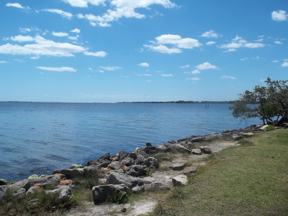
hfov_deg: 55.4
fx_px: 275
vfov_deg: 42.9
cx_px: 144
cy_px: 108
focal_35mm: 33
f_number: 8
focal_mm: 5.9
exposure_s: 1/250
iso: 64
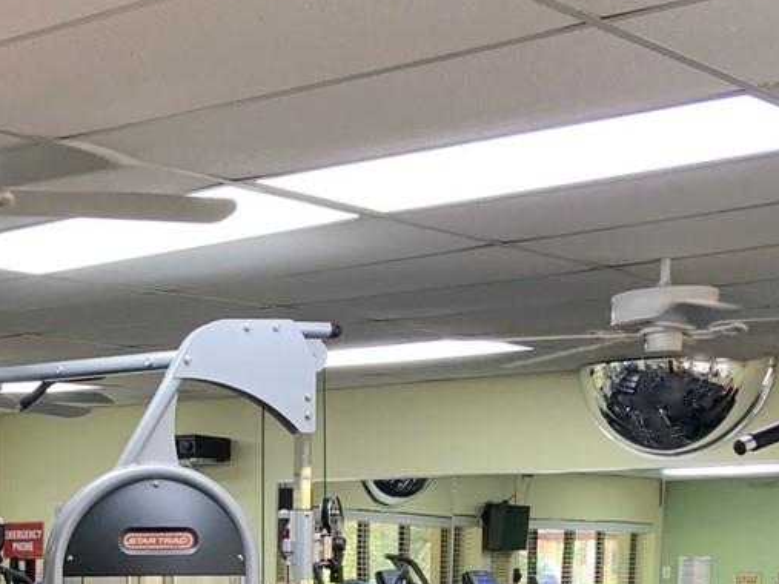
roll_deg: +0.9
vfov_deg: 17.1
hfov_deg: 23.2
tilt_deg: -6.8
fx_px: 1845
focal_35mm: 82
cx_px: 69
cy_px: 725
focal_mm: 4.25
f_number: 1.8
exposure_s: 1/60
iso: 80
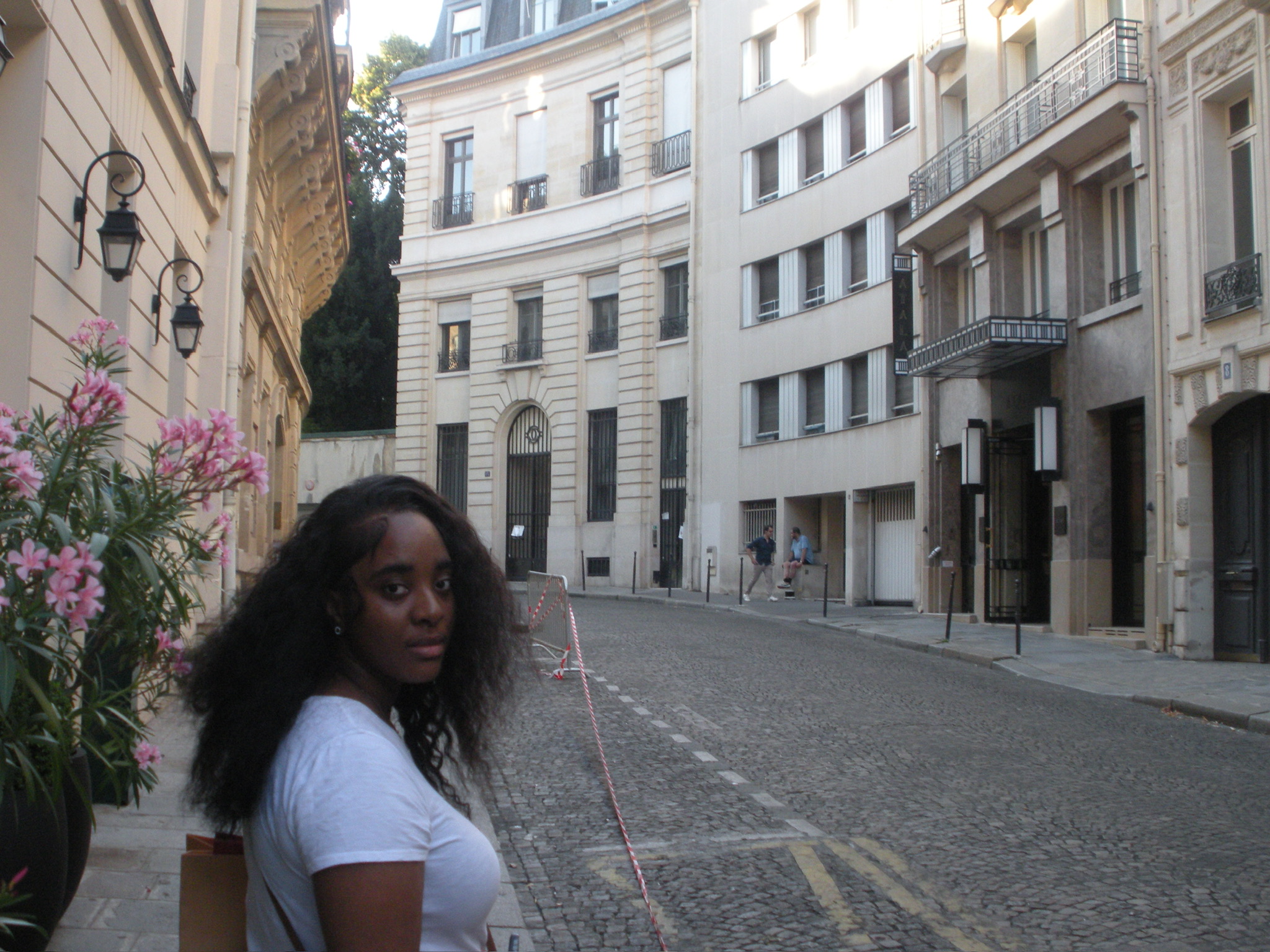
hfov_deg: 42.9
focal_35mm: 44
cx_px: 635
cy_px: 476
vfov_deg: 32.9
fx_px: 1614
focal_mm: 7.7
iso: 208
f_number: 4
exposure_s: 1/125
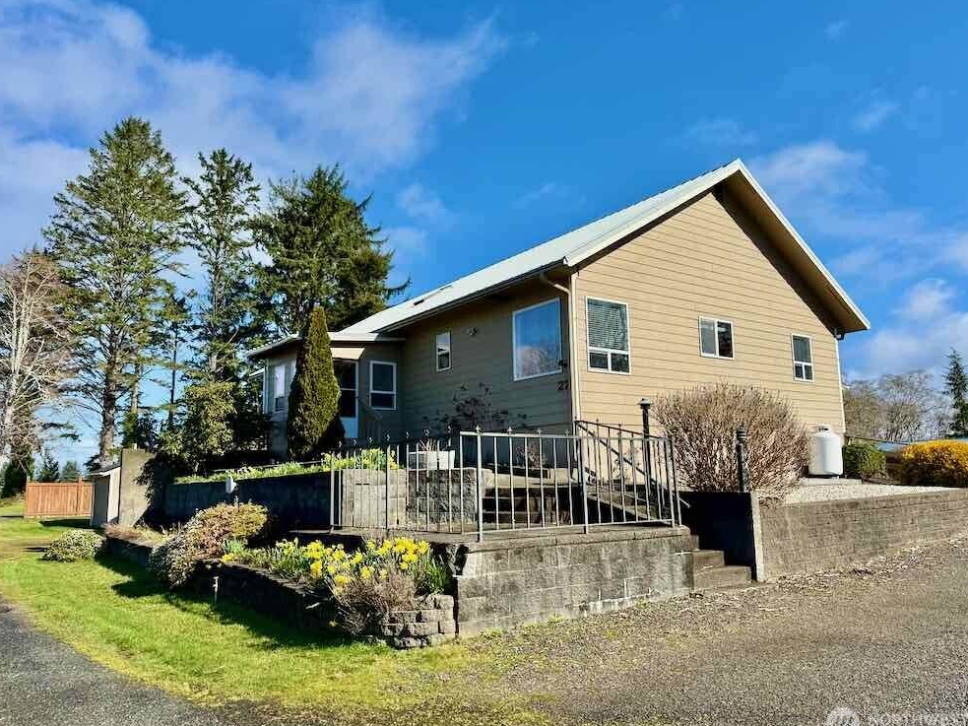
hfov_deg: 69.4
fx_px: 699
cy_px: 374
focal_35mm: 25
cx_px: 492
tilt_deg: +8.9
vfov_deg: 54.9
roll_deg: +1.8
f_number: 1.78
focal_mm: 6.76
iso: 80
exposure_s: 1/4673
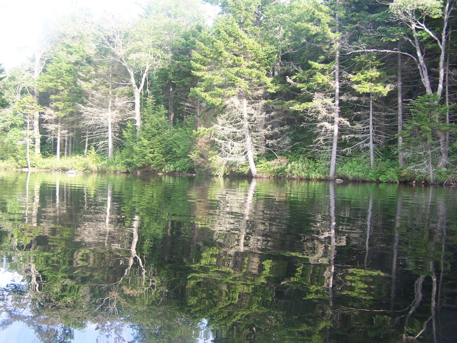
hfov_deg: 49.0
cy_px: 172
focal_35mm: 38
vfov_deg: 37.7
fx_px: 502
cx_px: 228
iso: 80
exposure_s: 1/60
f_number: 2.8
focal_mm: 6.3
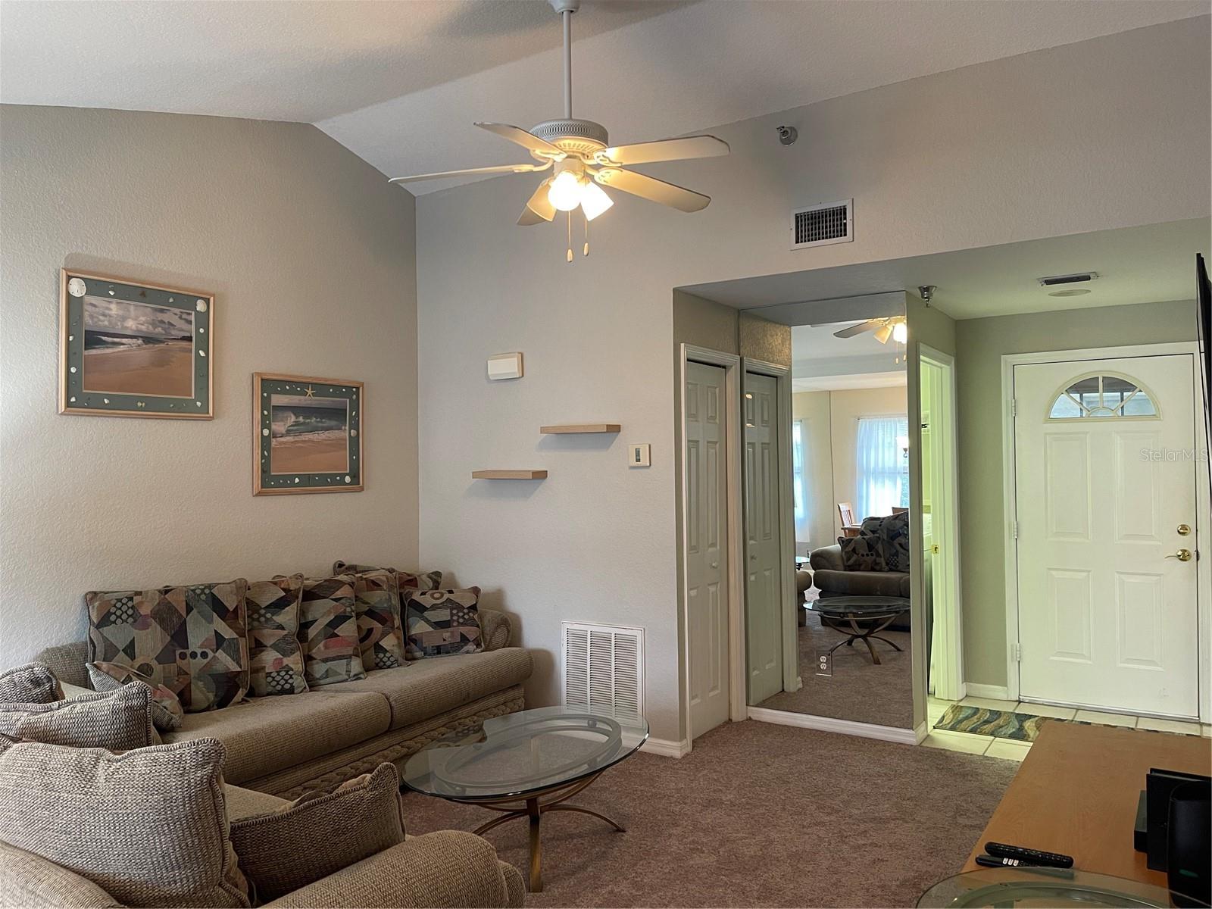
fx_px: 875
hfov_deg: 69.4
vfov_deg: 54.9
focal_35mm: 25
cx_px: 606
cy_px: 454
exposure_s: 1/60
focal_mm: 5.1
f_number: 1.6
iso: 200
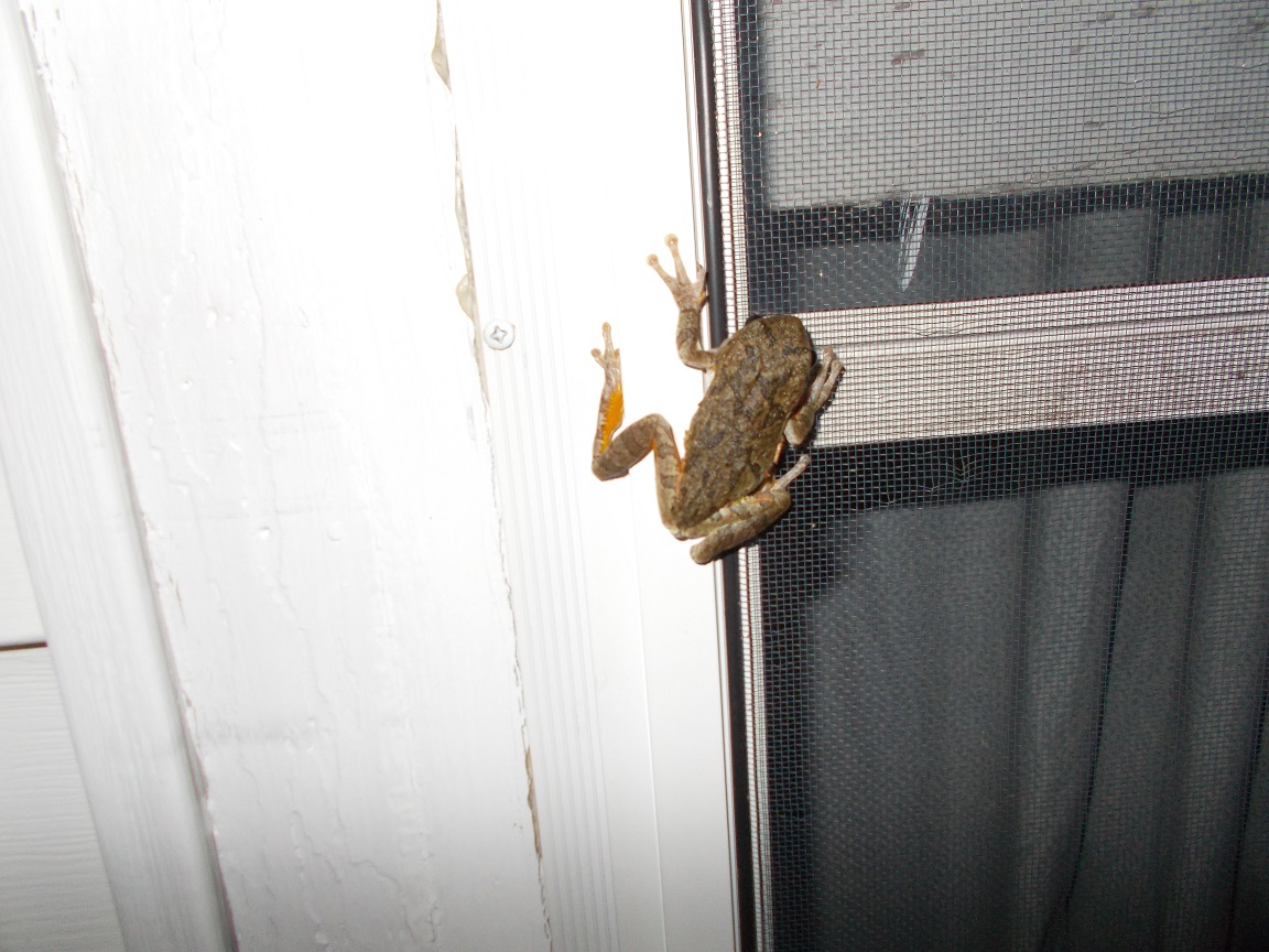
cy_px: 476
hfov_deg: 67.3
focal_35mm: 26
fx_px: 953
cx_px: 634
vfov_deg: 53.1
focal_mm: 4.6
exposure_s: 1/25
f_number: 3.2
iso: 200
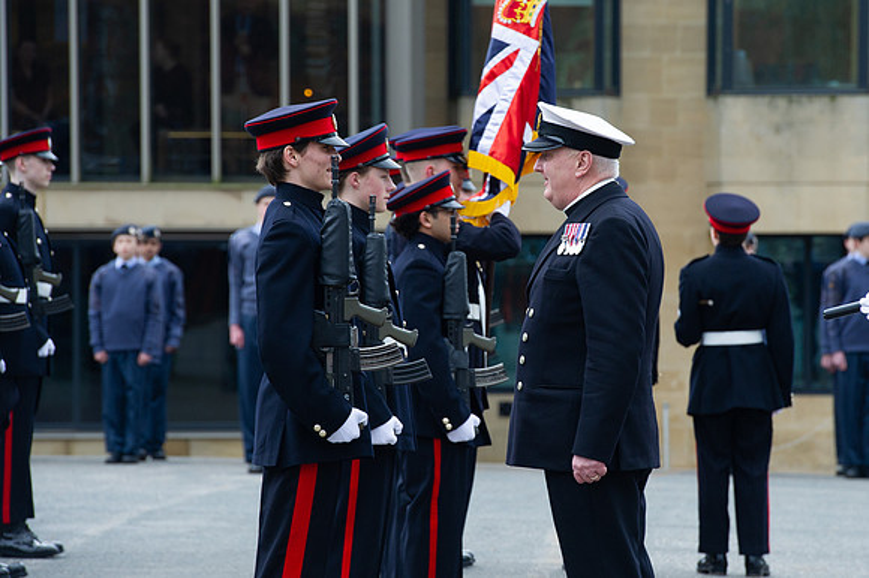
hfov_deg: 8.4
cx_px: 522
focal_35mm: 245
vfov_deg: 5.6
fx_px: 5909
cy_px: 274
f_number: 6.3
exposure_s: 1/250
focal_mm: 200
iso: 450
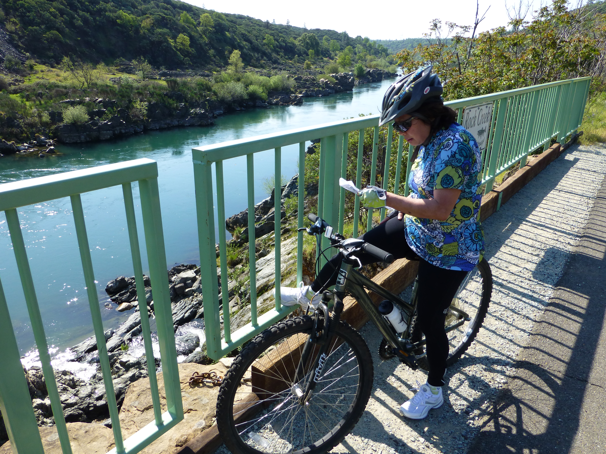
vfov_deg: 54.9
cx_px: 303
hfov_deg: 69.4
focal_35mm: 25
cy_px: 227
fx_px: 438
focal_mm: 4.3
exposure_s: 1/400
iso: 100
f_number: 4
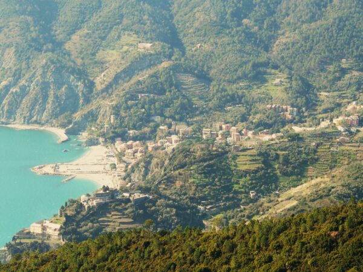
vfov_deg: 12.3
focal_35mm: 120
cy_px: 136
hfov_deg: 16.4
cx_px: 182
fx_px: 1258
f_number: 4.5
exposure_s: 1/250
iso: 100
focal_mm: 19.7
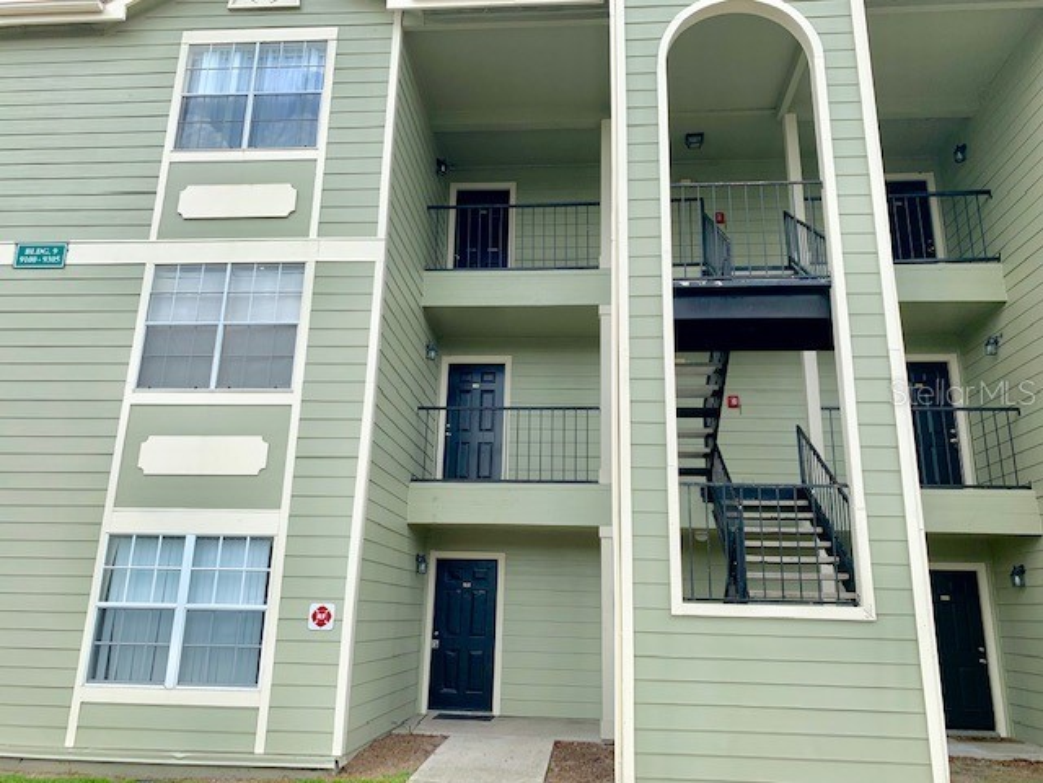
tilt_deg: +16.4
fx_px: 783
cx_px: 522
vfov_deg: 53.1
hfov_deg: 67.3
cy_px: 392
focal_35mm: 26
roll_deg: -1.7
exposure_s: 1/1124
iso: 25
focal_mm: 4.25
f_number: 1.8
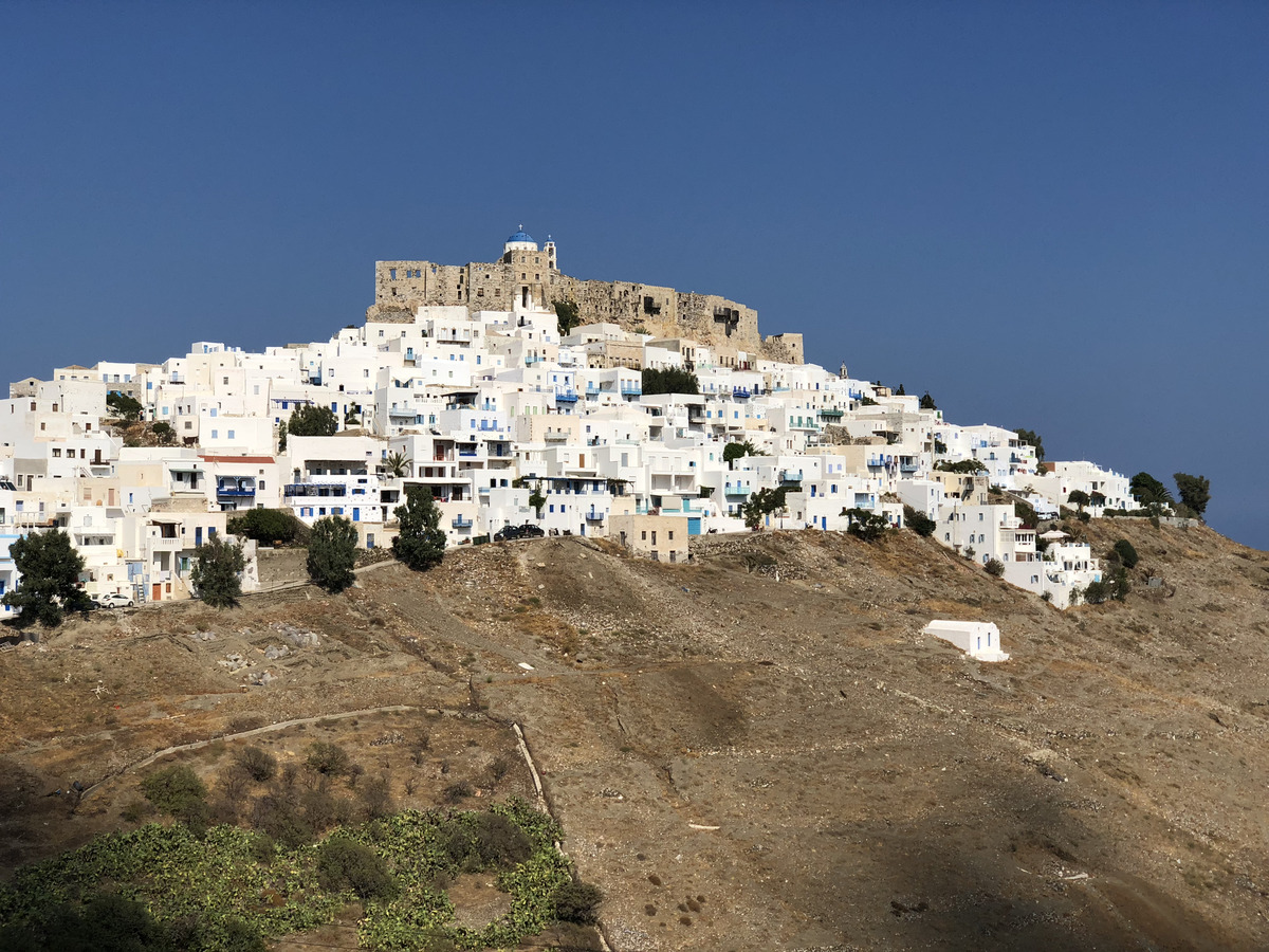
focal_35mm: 52
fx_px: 1906
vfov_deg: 28.0
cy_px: 476
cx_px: 634
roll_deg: +1.4
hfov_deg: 36.8
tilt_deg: +3.5
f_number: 2.4
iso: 16
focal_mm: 6
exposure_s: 1/2825
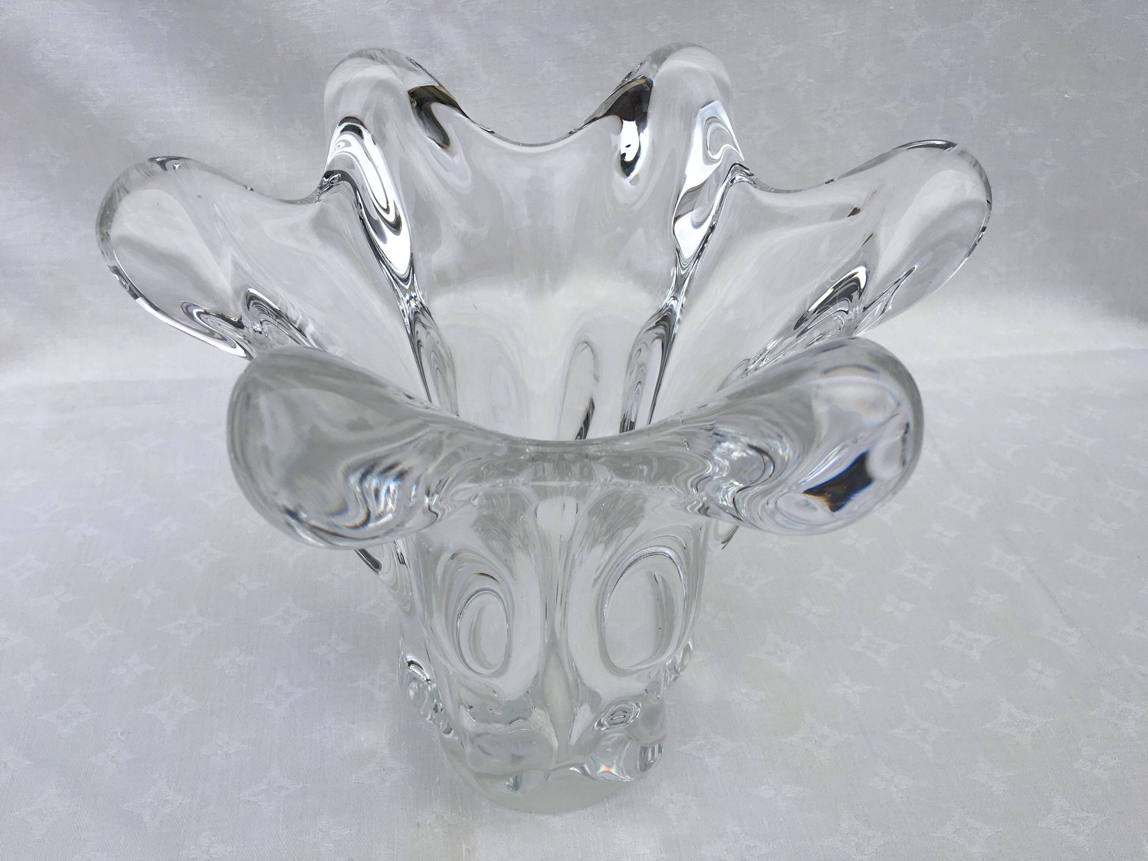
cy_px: 430
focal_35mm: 29
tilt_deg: -36.2
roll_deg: -0.9
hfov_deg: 61.7
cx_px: 574
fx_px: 962
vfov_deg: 48.2
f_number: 2.2
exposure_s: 1/516
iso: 25
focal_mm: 4.15
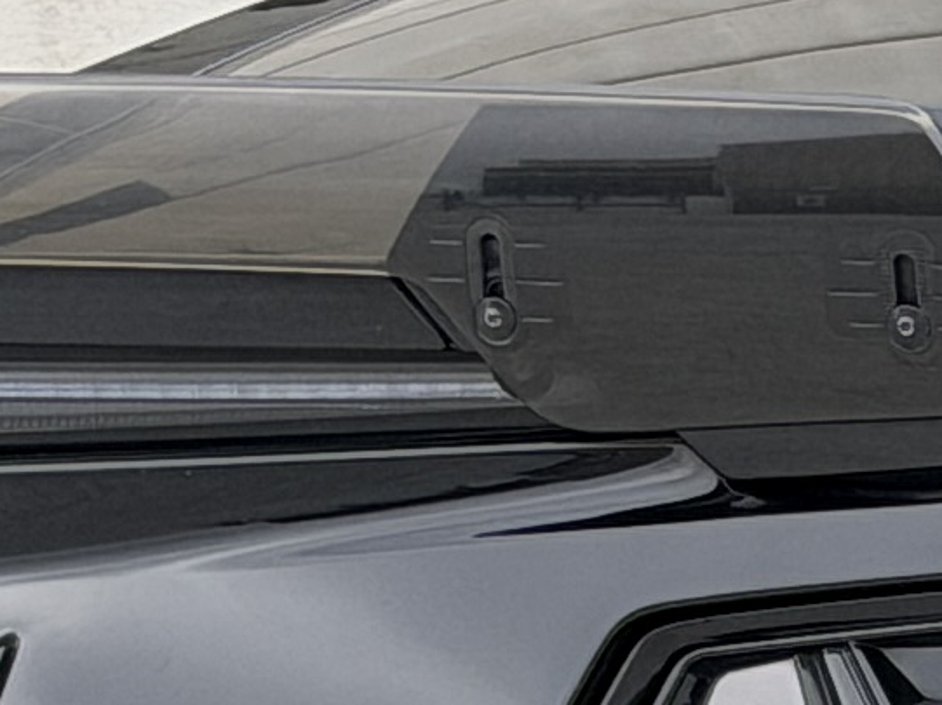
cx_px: 1579
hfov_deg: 5.5
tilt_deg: -9.1
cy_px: 1165
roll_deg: +2.7
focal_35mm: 358
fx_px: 9736
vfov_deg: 4.1
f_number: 1.78
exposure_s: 1/1403
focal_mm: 6.76
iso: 80
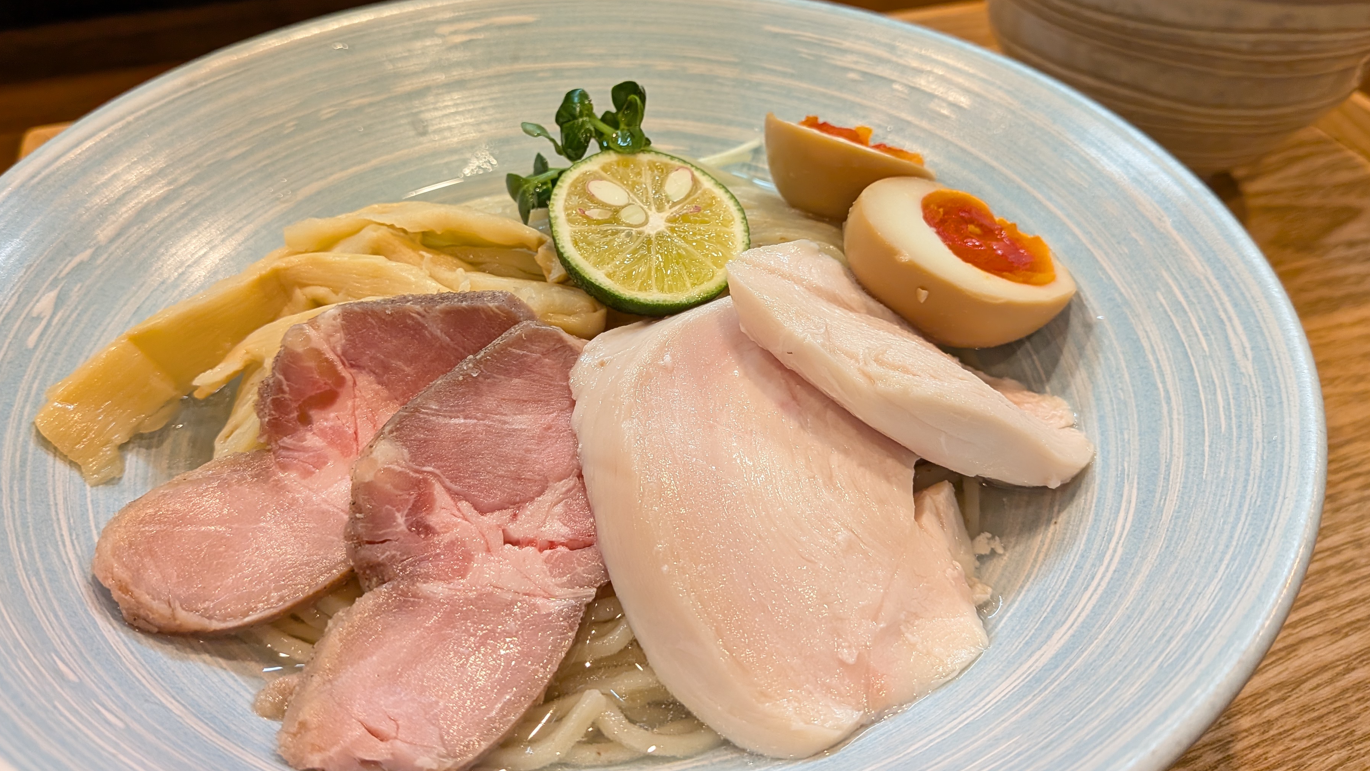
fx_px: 1053
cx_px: 700
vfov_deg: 40.0
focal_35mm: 29
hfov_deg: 66.1
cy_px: 307
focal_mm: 4.53
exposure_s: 1/100
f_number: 1.7
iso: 139
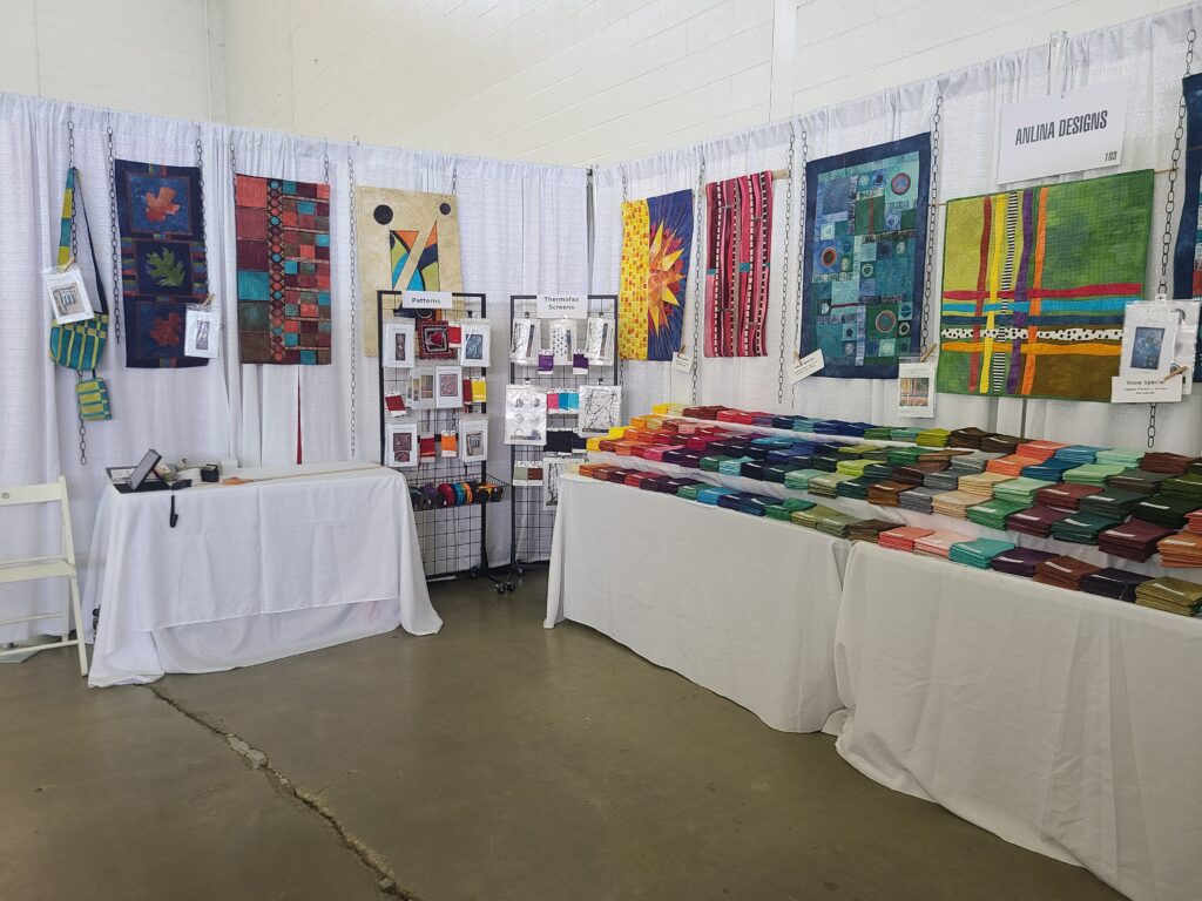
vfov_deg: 53.1
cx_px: 601
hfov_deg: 67.3
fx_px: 903
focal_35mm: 26
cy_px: 450
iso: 80
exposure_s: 1/60
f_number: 1.8
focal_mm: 5.4
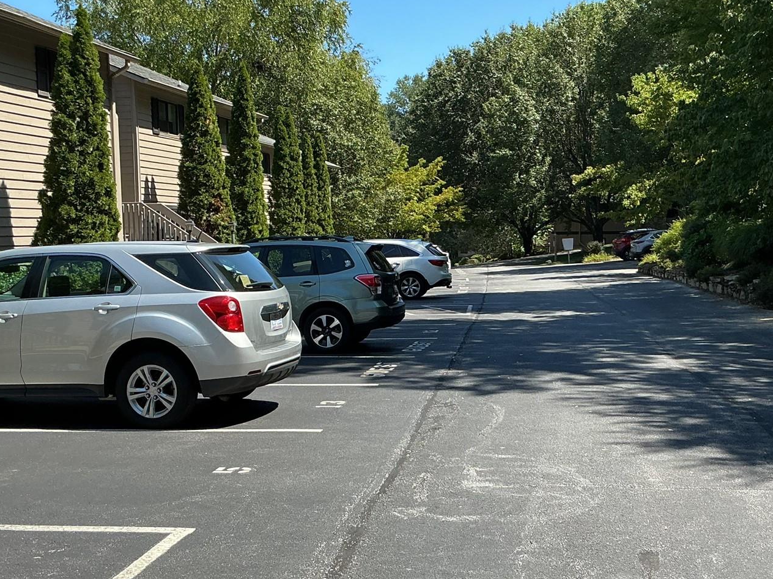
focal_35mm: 47
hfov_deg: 40.4
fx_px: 1050
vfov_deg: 30.9
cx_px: 425
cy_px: 297
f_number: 1.8
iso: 25
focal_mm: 3
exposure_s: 1/770
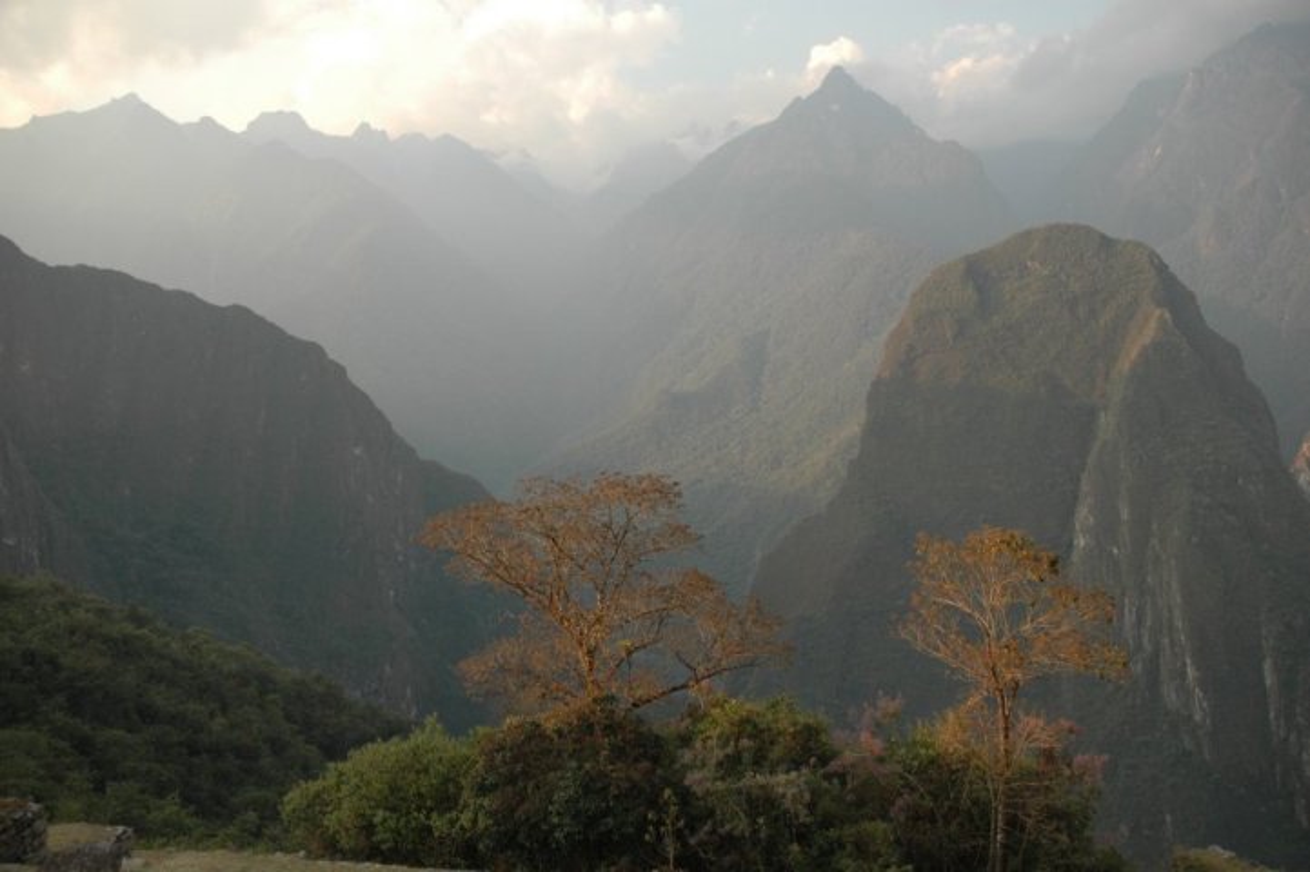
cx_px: 655
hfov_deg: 67.4
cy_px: 436
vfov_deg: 47.9
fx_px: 982
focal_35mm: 27
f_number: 3.5
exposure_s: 1/640
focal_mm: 18
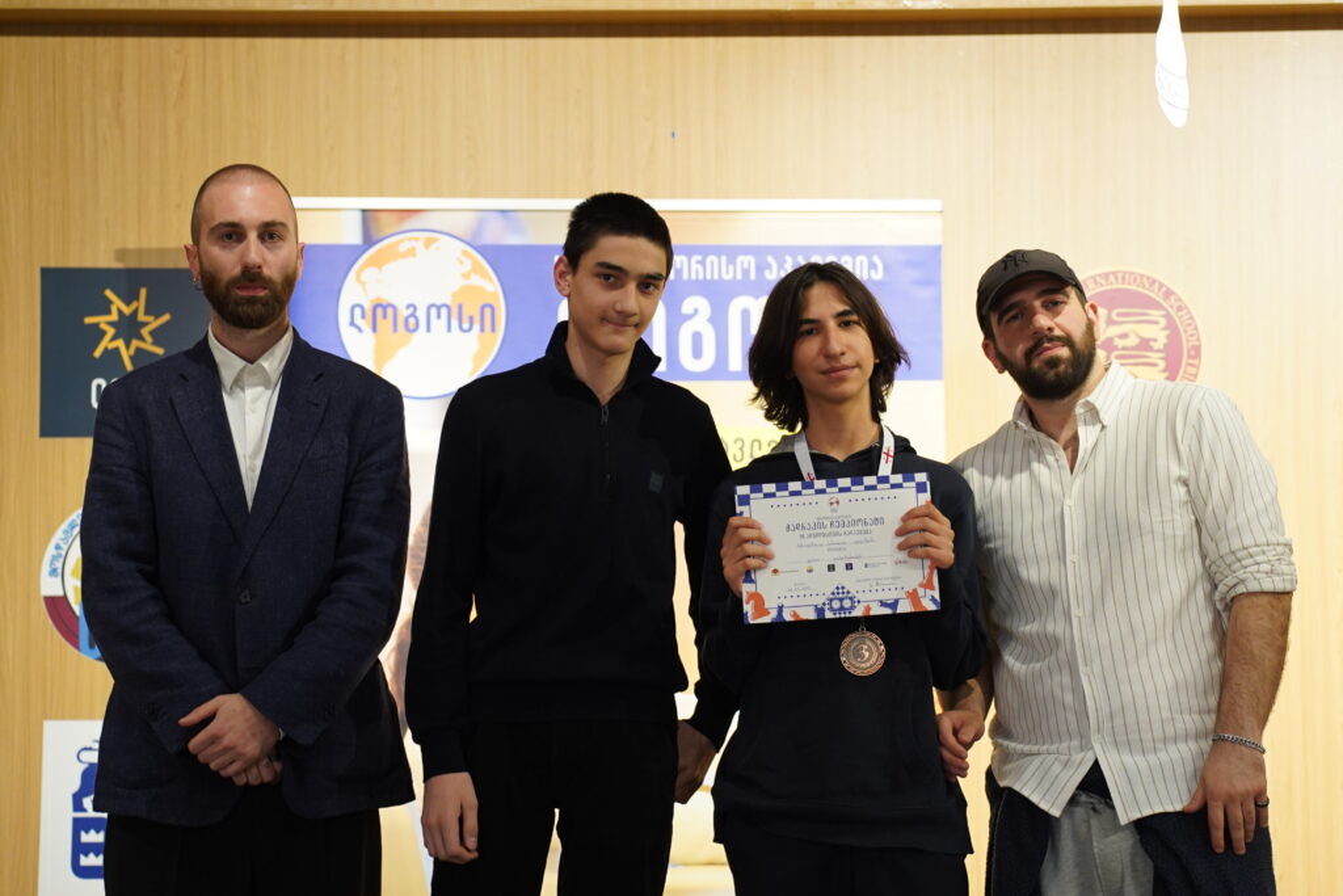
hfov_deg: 27.7
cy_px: 448
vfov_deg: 18.7
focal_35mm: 73
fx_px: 2724
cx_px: 672
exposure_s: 1/125
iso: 1600
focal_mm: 49
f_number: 2.8
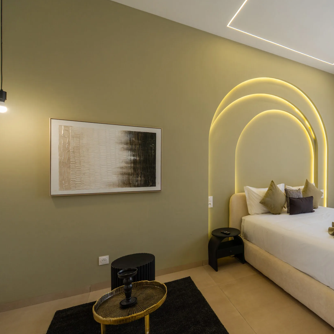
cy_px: 173
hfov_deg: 68.6
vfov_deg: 74.8
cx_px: 261
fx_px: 218
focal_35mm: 20
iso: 100
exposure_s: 1/40
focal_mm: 10
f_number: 4.5
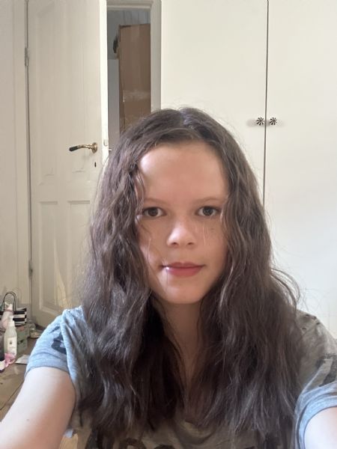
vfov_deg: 60.0
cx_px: 168
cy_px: 224
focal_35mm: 30
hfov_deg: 46.8
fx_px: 389
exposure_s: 1/30
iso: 500
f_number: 1.9
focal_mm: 2.69
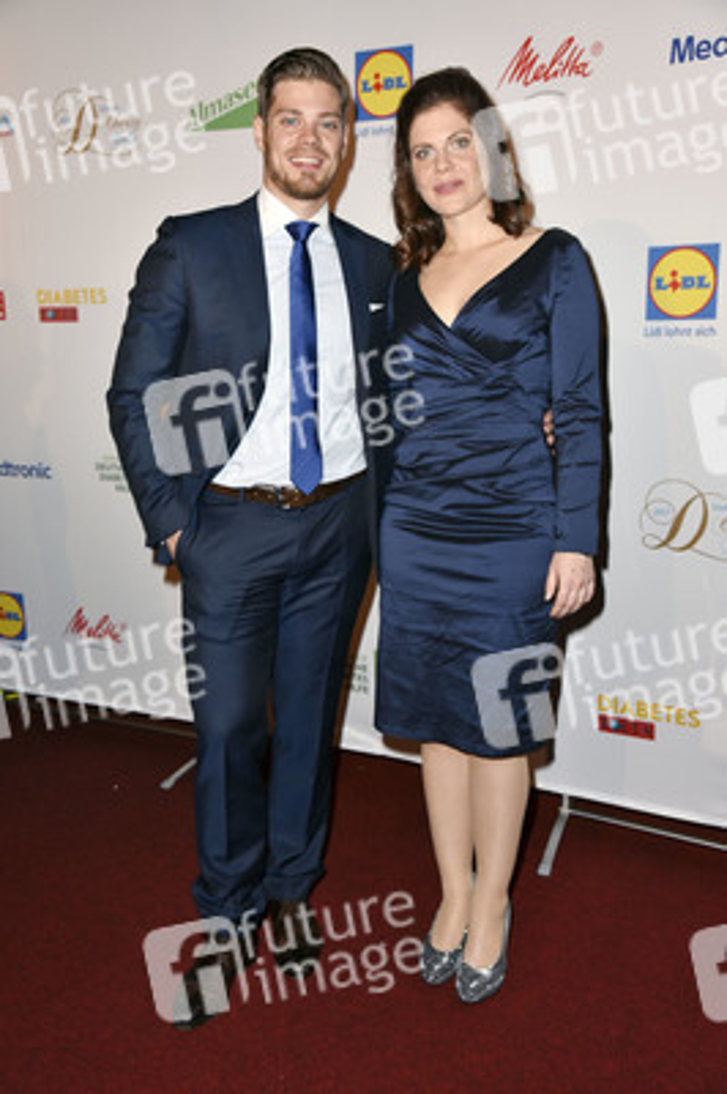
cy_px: 547
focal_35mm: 38
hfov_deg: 35.0
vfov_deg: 50.7
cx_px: 364
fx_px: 1153
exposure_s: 1/200
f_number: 5.6
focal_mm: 38
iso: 640
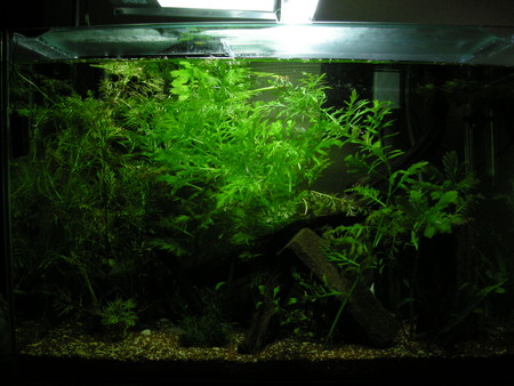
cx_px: 257
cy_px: 193
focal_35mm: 35
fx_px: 520
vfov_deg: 40.7
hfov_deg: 52.6
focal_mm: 5.7
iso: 247
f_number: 2.8
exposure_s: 1/66.8
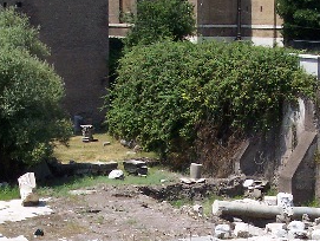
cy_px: 235
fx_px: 1037
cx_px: 200
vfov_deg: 13.1
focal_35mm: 112
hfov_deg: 17.5
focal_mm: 8
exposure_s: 1/700
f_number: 4.8
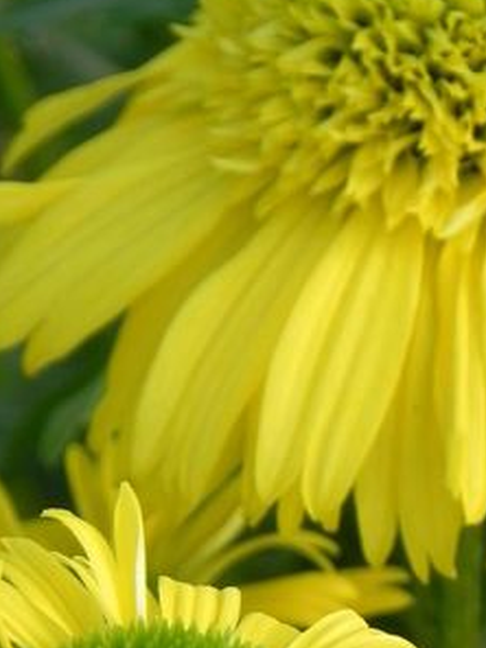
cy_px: 528
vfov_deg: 1.9
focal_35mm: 1018
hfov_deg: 1.5
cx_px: 320
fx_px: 19057
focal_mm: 67.2
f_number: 5
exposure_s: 1/320
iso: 160
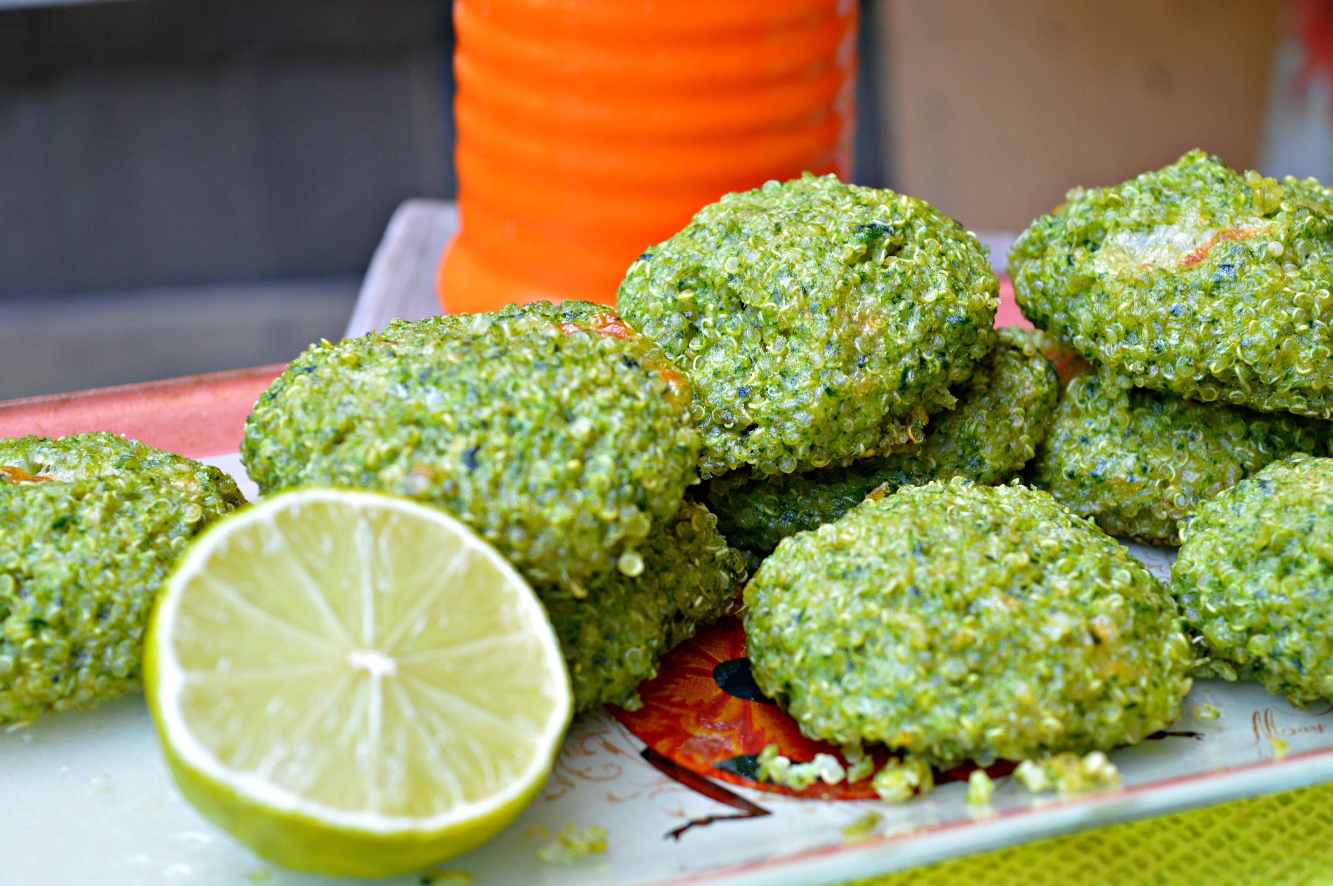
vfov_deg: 16.5
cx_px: 666
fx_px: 3052
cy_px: 443
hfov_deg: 24.6
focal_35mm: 82
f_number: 5.6
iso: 100
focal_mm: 55
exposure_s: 1/15
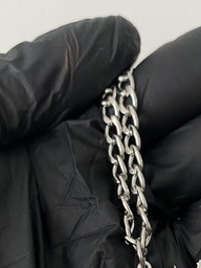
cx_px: 122
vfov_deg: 35.7
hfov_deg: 28.0
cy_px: 211
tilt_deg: -11.6
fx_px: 403
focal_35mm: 52
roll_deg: -5.9
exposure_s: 1/100
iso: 125
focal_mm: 4.25
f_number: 1.8
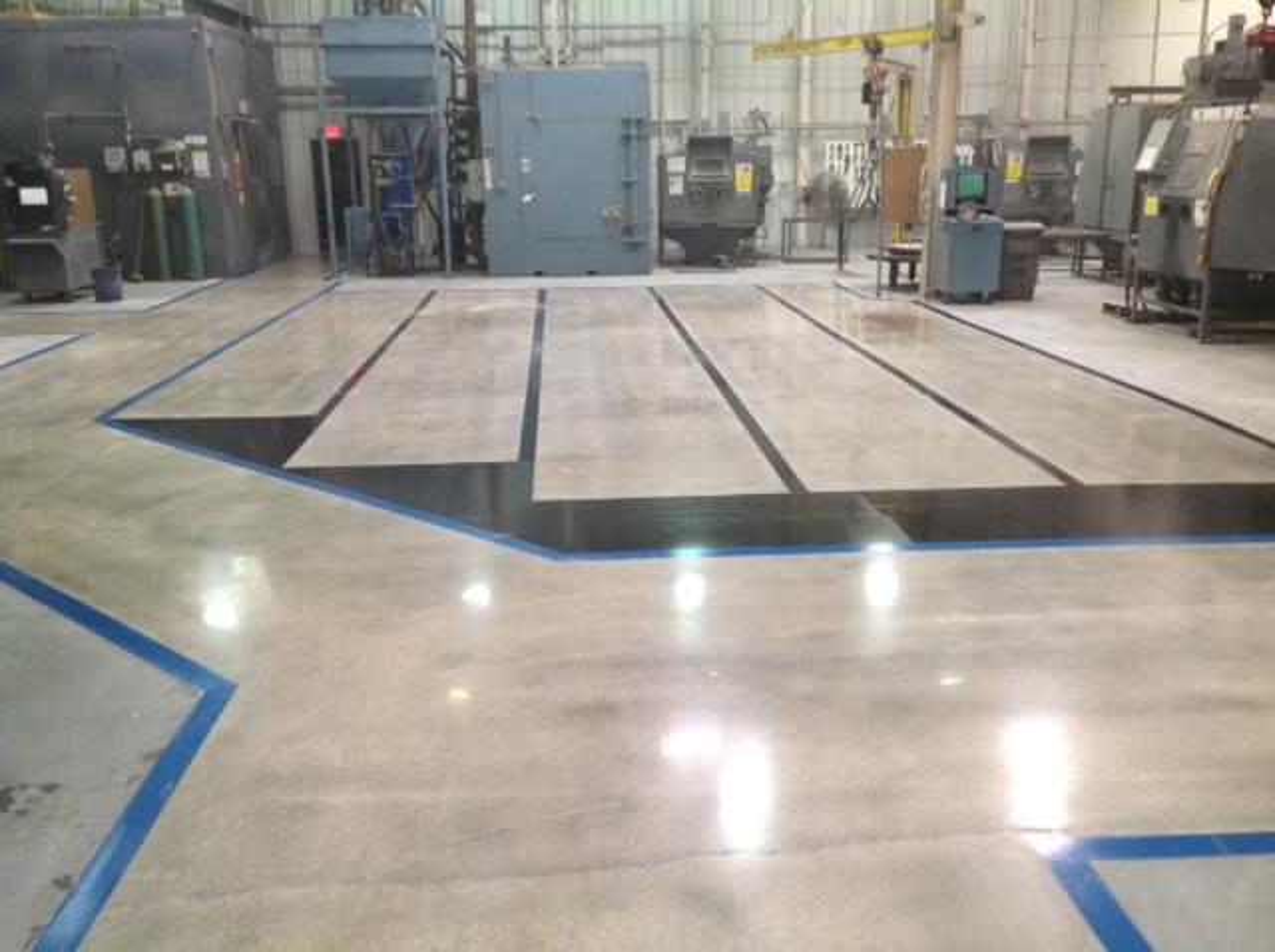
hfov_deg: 52.7
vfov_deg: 40.6
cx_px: 638
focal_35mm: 35
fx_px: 1287
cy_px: 476
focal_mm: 4.28
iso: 50
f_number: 2.4
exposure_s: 1/17
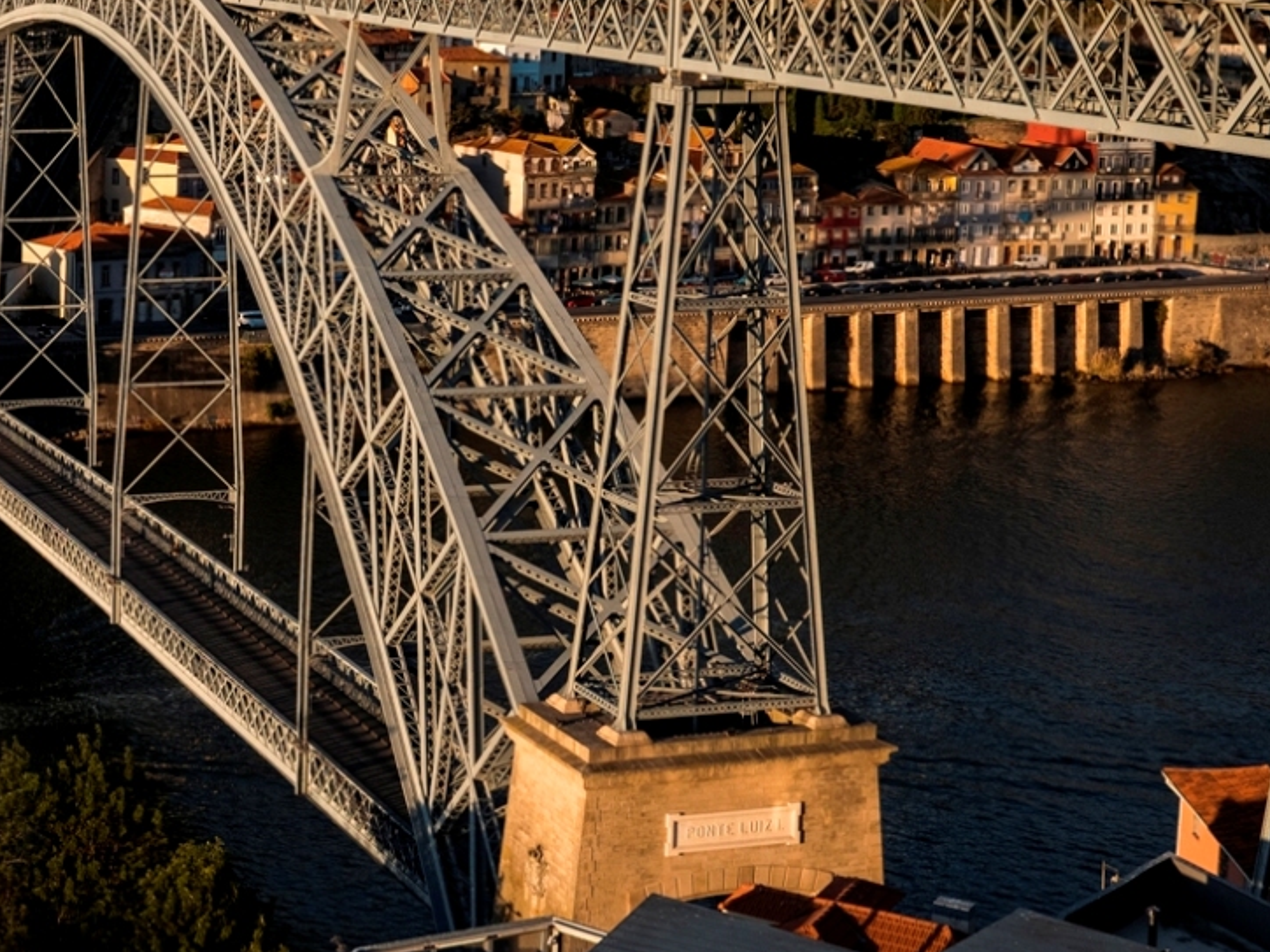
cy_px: 142
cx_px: -27
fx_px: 2531
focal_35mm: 69
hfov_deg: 26.5
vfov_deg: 21.0
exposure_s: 1/640
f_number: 6.4
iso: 320
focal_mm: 23
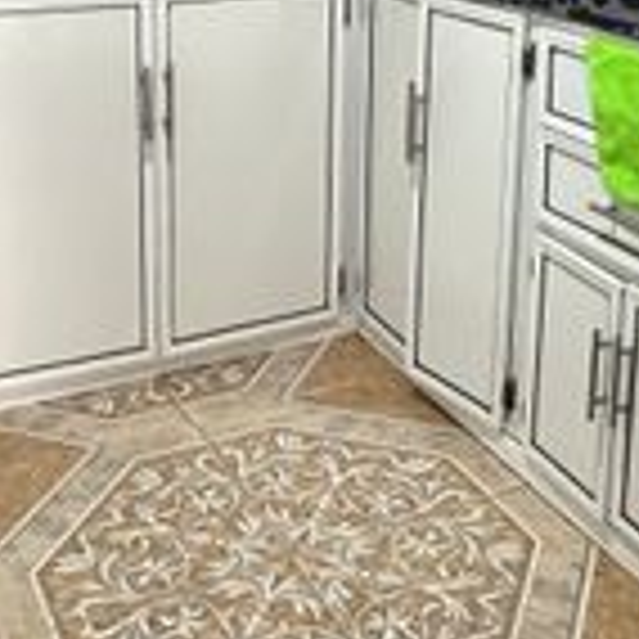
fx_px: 1211
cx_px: 340
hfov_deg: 29.5
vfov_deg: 28.2
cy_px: 40
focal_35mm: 58
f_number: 2.2
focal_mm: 2.22
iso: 500
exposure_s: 1/60
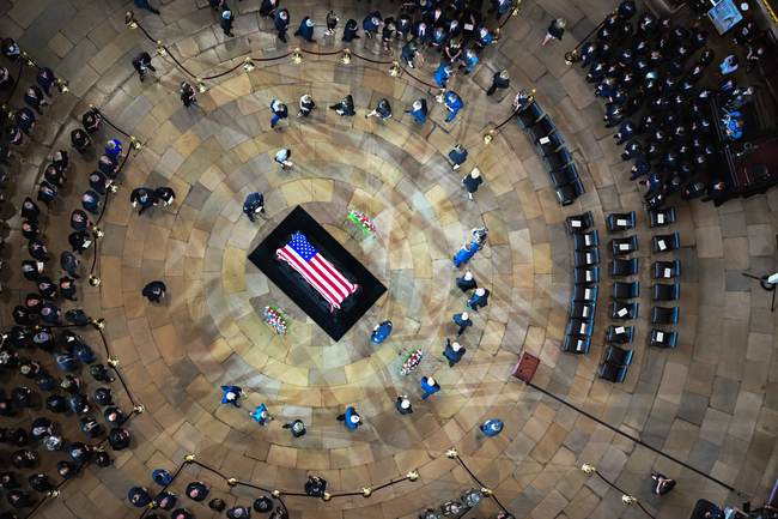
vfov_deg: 17.5
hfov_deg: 26.0
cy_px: 260
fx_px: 1685
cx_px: 389
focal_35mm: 78
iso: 4000
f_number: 2.8
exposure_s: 1/200
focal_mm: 78
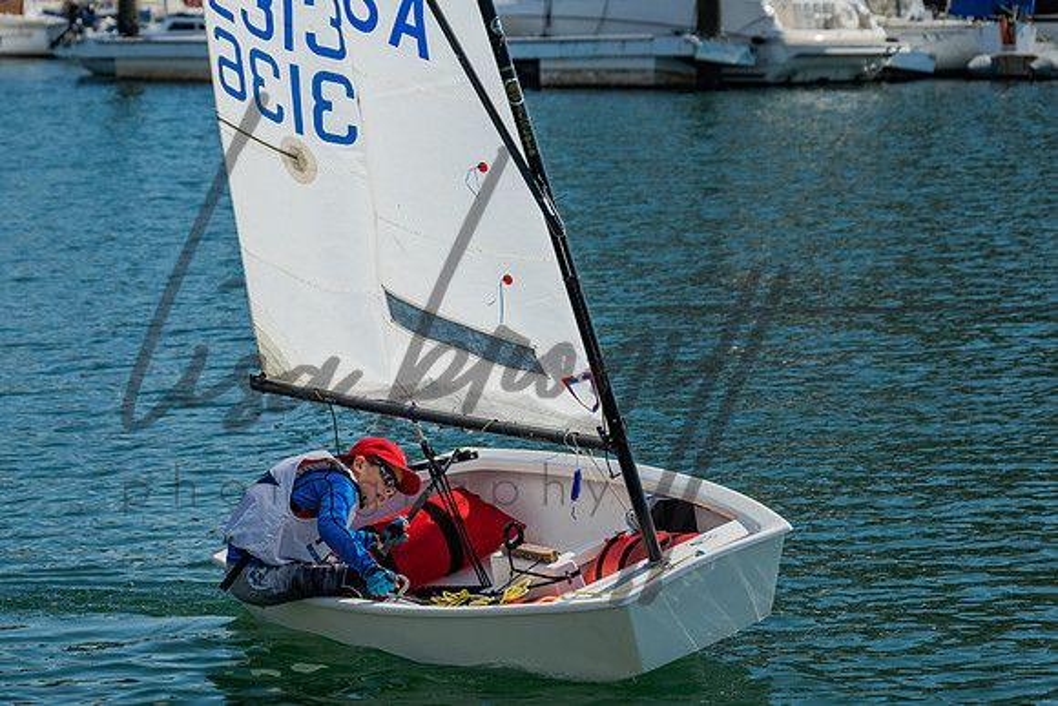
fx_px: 4859
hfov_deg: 12.4
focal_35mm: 165
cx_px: 413
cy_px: 468
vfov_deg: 8.3
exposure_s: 1/250
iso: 100
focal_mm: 120
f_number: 6.3
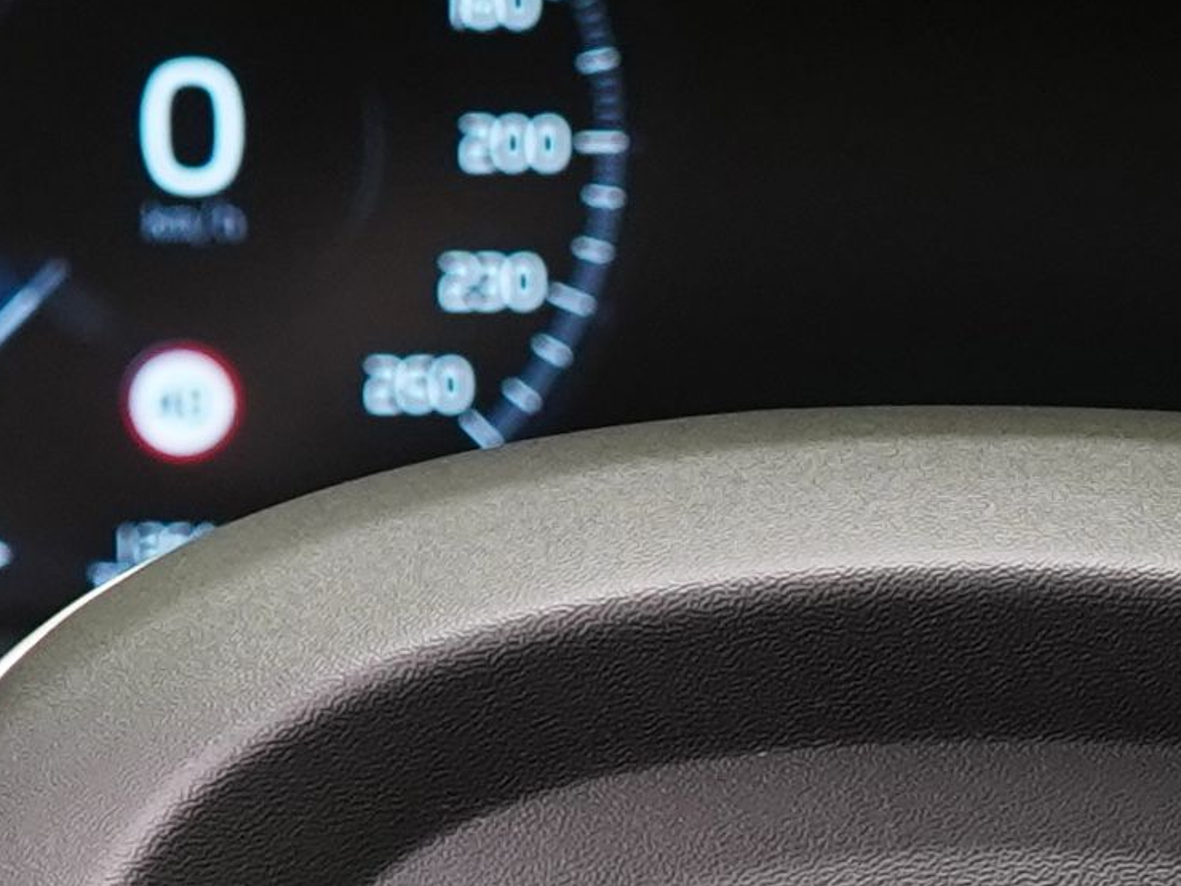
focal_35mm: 242
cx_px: 994
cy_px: 1321
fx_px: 8255
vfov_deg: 6.1
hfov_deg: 8.2
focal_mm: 31
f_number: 5
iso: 1250
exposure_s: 1/25
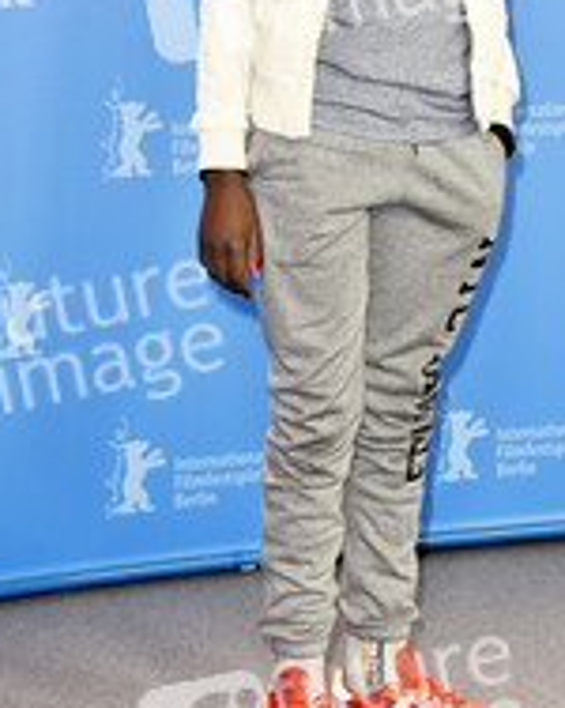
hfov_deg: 12.4
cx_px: 441
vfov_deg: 15.5
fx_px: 2596
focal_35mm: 124
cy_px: 162
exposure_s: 1/125
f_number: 5.6
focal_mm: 62
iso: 640
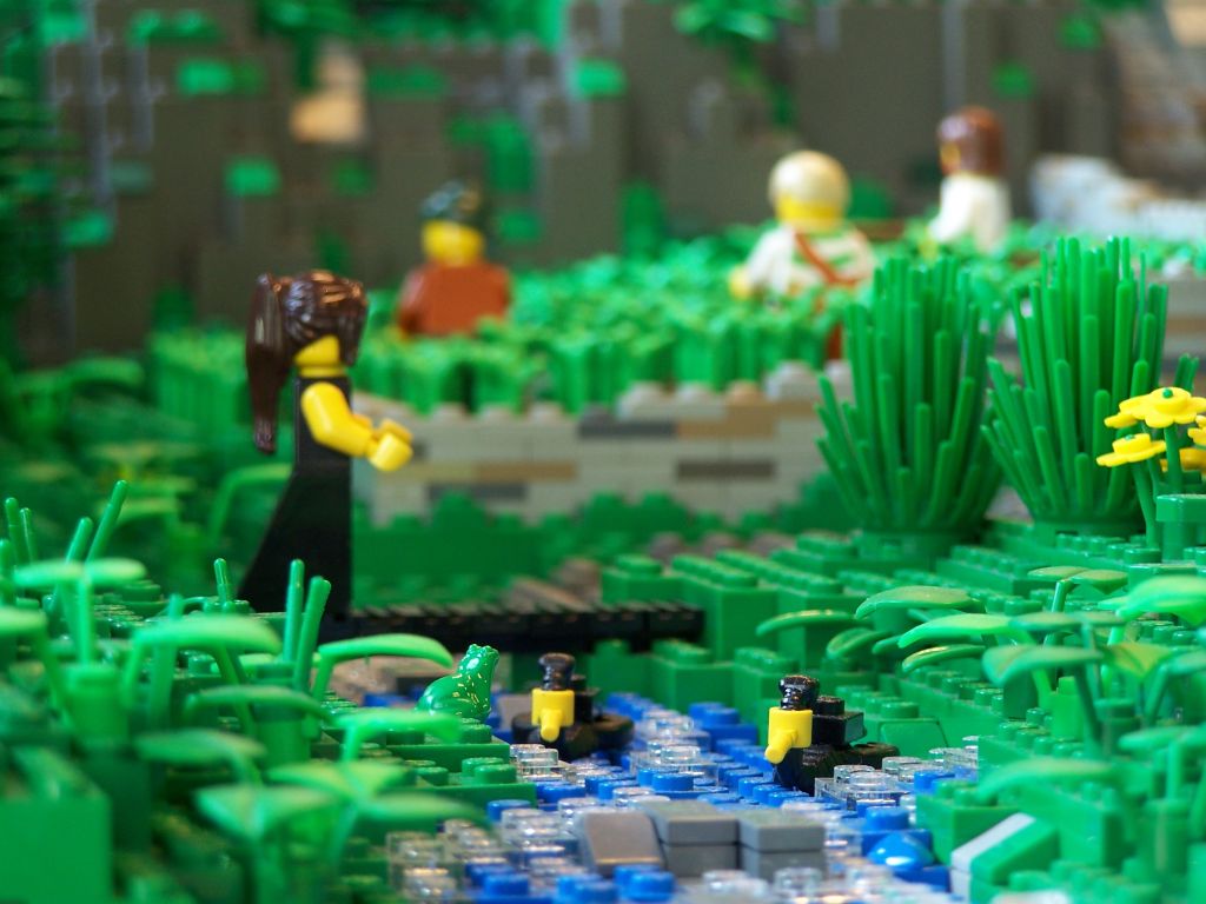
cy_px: 452
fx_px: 5888
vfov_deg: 8.8
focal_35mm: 169
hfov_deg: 11.7
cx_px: 603
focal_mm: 28
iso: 80
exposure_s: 1/6
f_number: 3.2
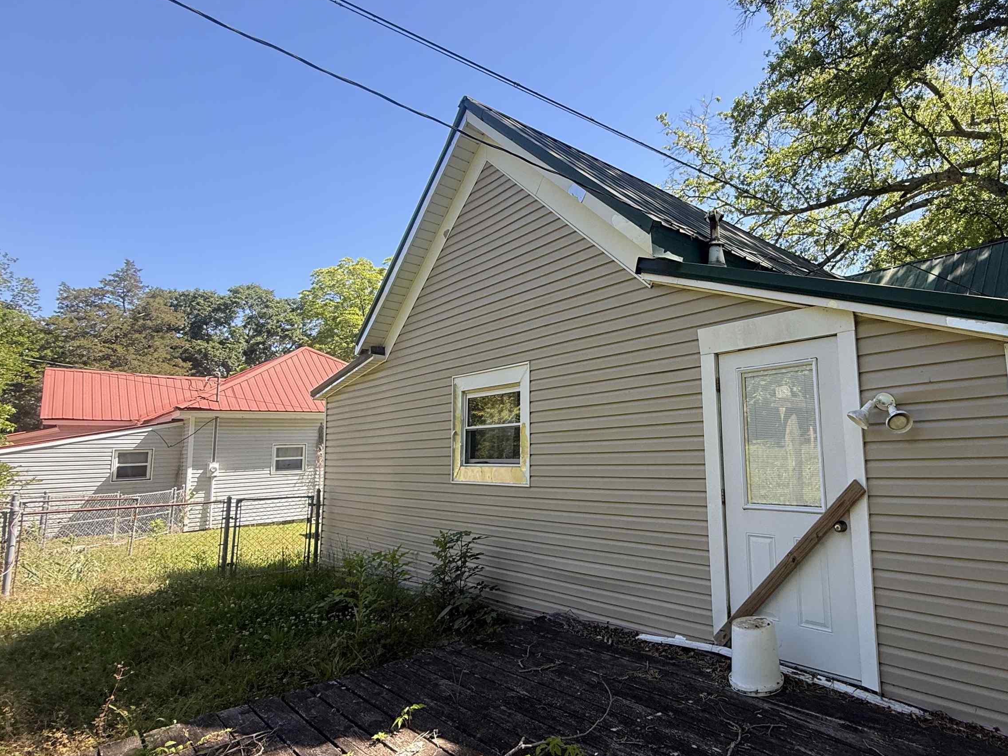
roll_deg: -0.9
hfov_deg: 81.7
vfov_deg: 68.7
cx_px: 676
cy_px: 378
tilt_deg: +5.8
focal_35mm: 19
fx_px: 553
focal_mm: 2.22
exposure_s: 1/318
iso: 50
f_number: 2.2
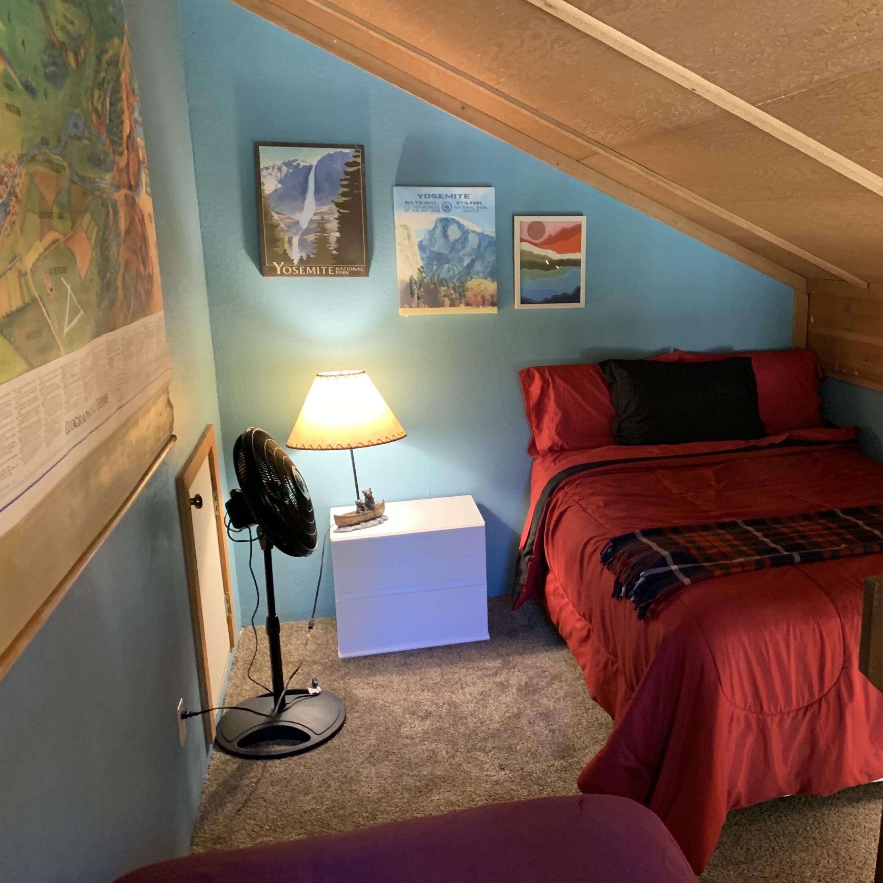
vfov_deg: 52.5
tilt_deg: -13.1
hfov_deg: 52.1
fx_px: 895
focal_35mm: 31
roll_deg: +0.3
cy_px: 444
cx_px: 540
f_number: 1.8
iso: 320
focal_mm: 4.25
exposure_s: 1/30
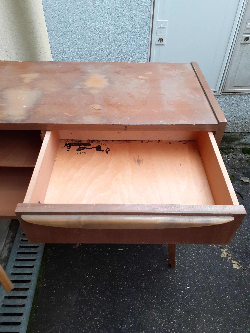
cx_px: 125
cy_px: 166
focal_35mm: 27
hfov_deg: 51.4
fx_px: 260
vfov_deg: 65.3
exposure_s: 1/50
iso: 100
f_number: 1.9
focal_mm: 3.6
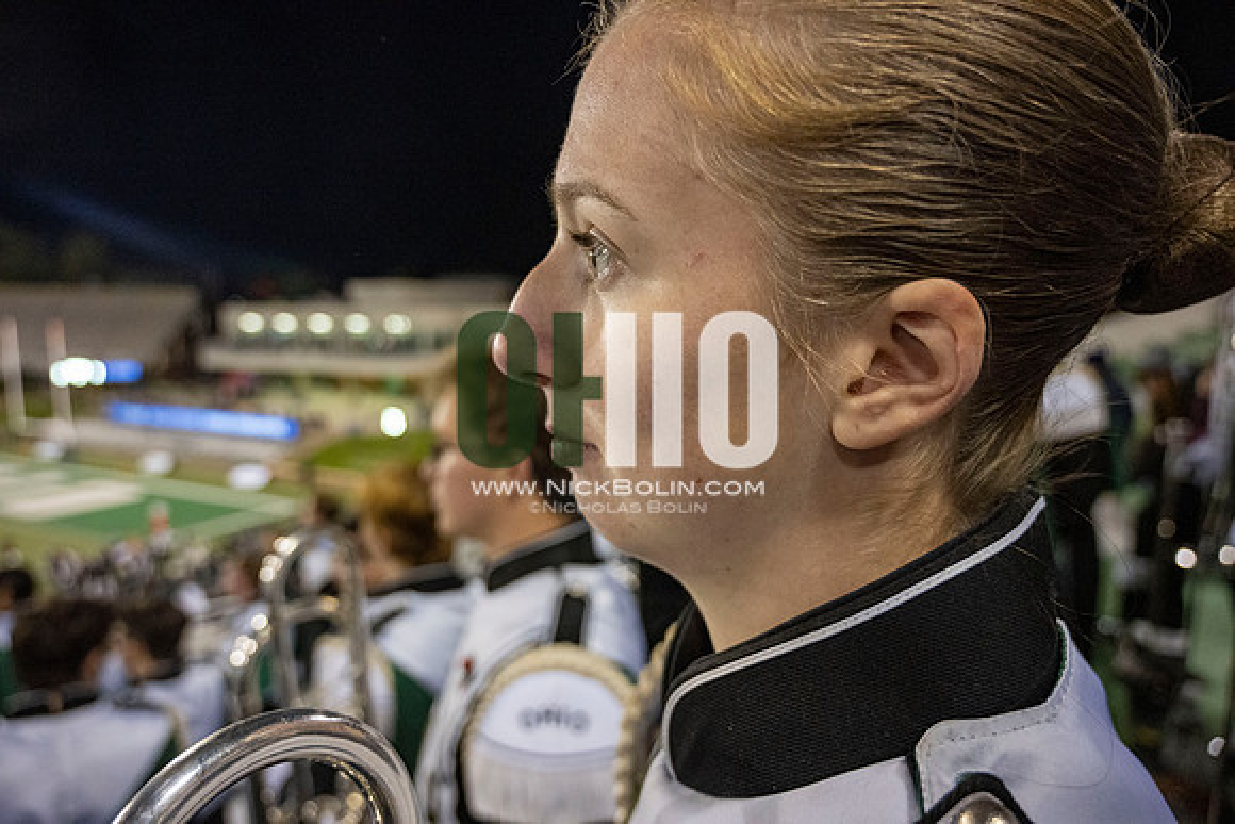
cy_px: 412
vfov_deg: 53.2
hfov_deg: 73.7
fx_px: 823
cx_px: 618
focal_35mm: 24
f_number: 4
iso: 3200
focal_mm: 24
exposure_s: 1/500
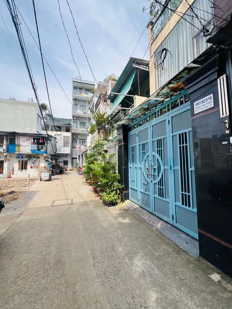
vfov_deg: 106.2
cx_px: 116
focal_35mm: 13
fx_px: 116
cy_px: 154
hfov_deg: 89.9
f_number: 1.8
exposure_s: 1/786
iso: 32
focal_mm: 1.57
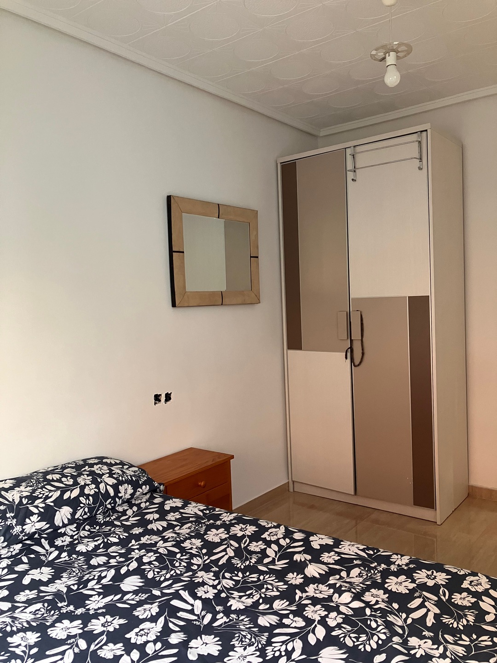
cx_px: 248
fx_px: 536
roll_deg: +2.2
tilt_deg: -2.7
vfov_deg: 63.4
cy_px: 332
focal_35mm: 28
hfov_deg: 49.7
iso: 320
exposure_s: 1/50
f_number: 1.8
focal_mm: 3.99
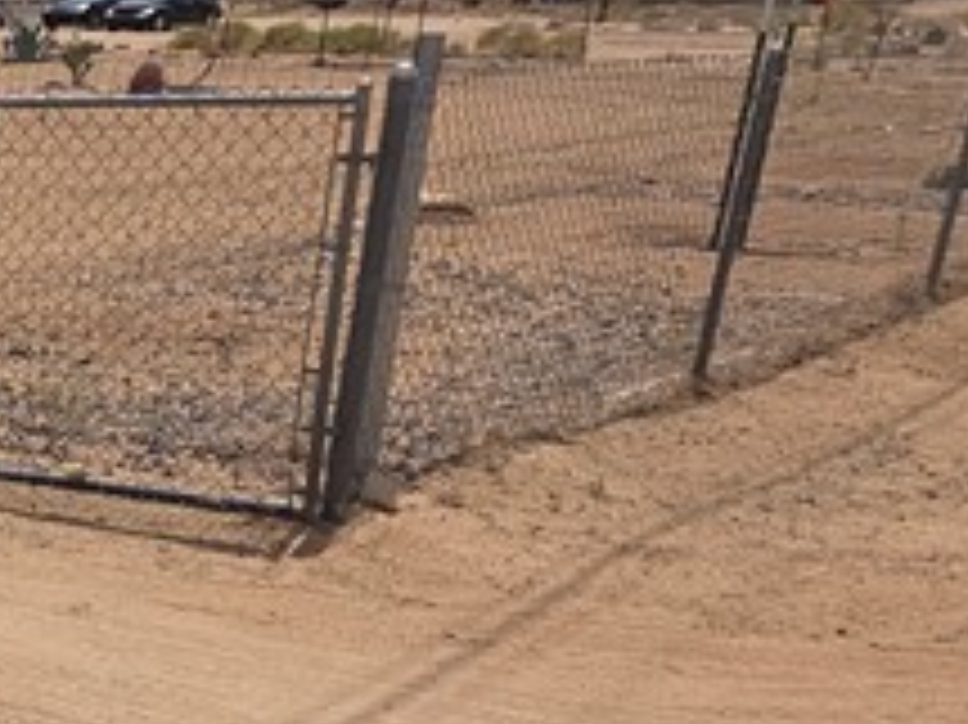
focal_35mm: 62
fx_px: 1733
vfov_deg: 23.3
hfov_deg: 21.7
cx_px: -716
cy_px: 558
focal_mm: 2.2
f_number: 1.9
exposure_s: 1/2430
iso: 20
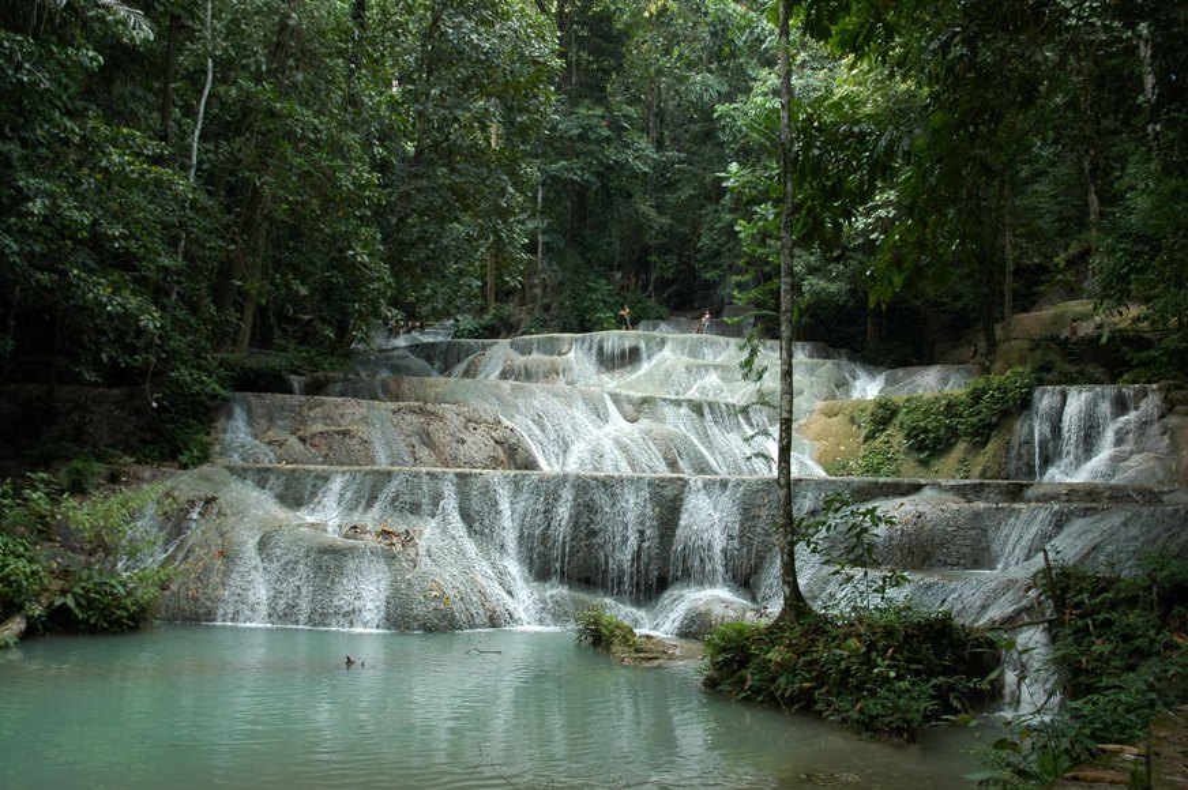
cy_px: 395
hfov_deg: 57.3
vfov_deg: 39.9
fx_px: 1088
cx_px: 594
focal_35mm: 33
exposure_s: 1/60
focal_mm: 22
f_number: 5
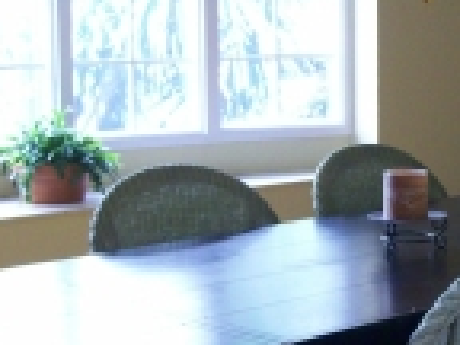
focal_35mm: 100
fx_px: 1329
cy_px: 224
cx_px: 409
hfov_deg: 19.3
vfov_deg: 14.8
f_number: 2.7
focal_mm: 6
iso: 160
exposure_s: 1/29.3
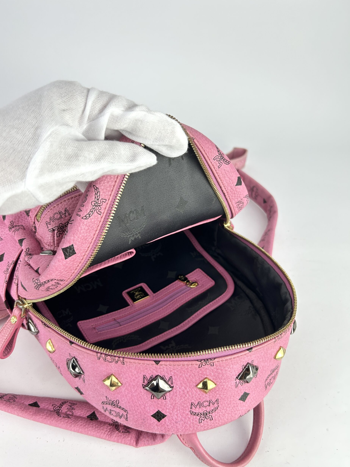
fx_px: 364
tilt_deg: -44.0
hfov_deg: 51.4
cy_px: 240
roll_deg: -4.9
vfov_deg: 65.3
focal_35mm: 27
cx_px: 170
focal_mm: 5.7
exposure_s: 1/102
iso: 32
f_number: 1.5
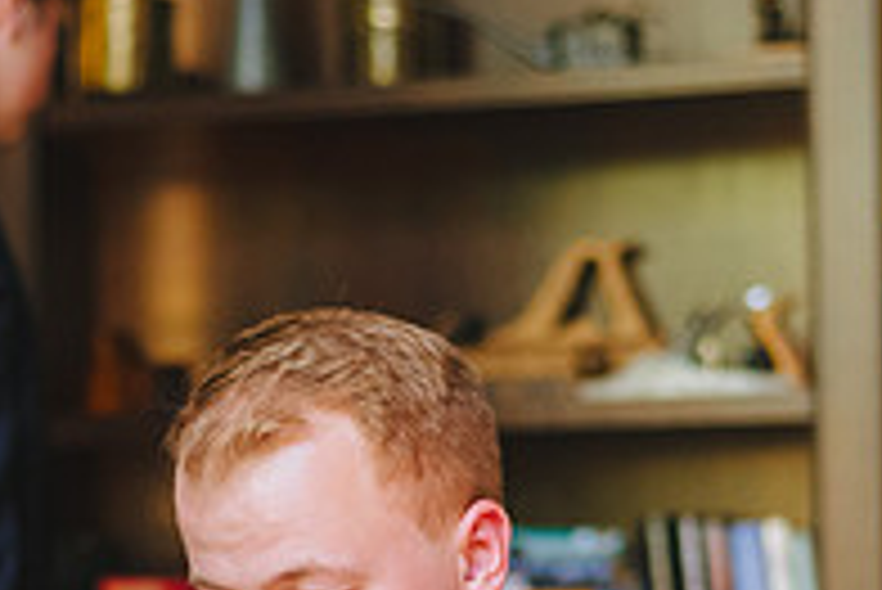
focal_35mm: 148
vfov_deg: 9.2
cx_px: 360
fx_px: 3629
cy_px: 669
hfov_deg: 13.9
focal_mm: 50
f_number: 2.2
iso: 3200
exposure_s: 1/160
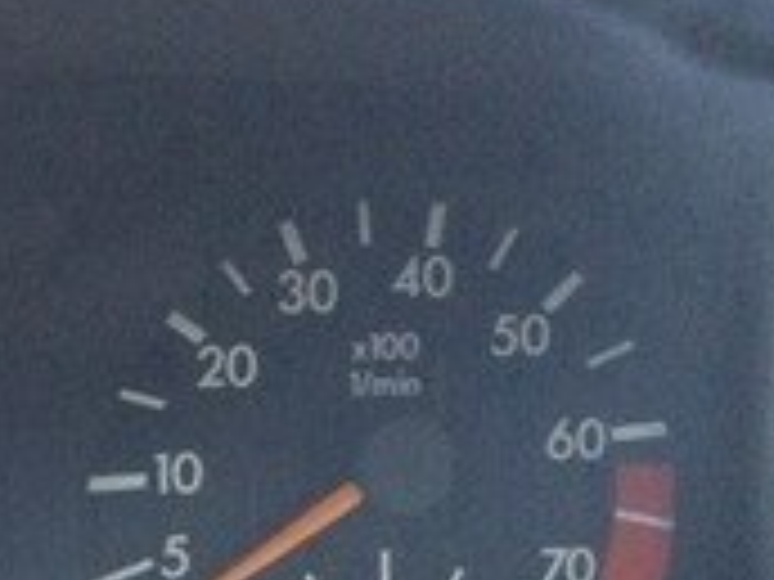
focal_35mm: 111
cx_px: -626
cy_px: 623
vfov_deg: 13.1
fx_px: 2482
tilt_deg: -22.4
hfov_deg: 15.3
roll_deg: -0.2
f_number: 2.2
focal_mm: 4.15
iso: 250
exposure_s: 1/20
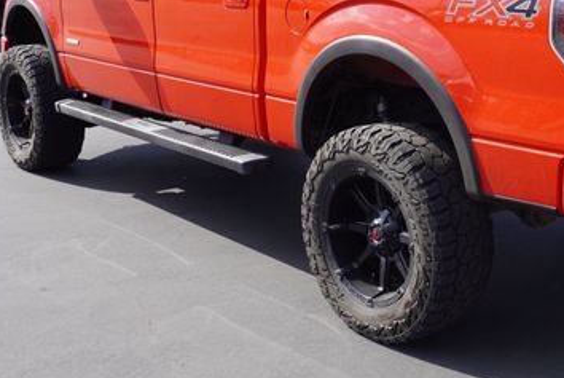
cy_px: 112
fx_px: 893
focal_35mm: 57
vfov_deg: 23.7
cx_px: 416
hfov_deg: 34.4
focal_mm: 21
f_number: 9
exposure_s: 1/125
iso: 100
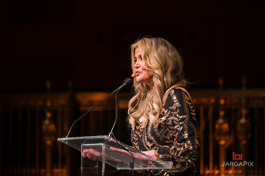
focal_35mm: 200
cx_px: 132
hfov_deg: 10.3
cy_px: 88
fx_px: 1471
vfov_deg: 6.9
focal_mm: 200
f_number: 4
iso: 2000
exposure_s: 1/200
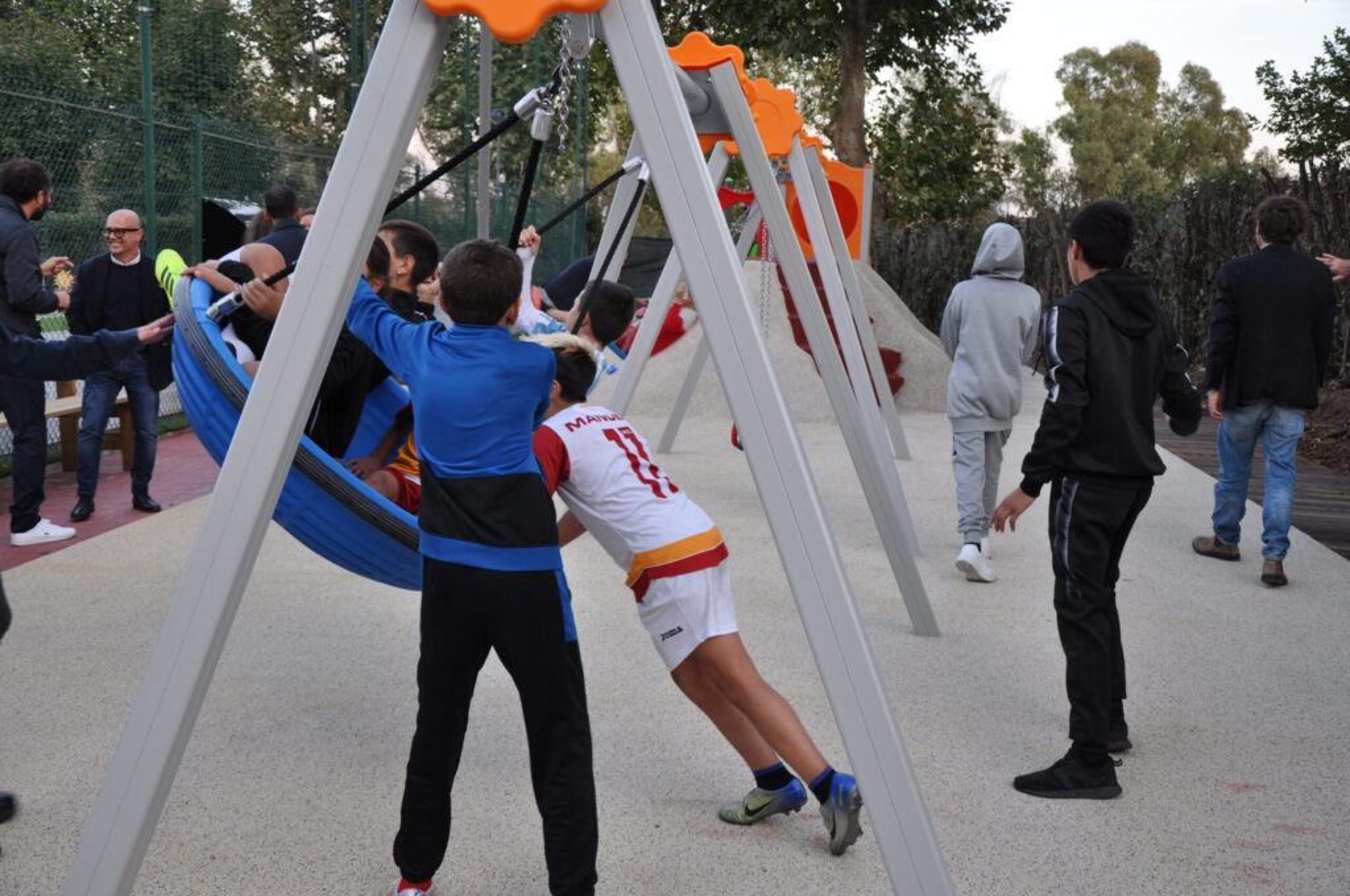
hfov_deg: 49.6
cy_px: 448
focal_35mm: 39
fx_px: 1461
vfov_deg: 34.1
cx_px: 675
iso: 400
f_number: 4.5
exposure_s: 1/80
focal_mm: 26
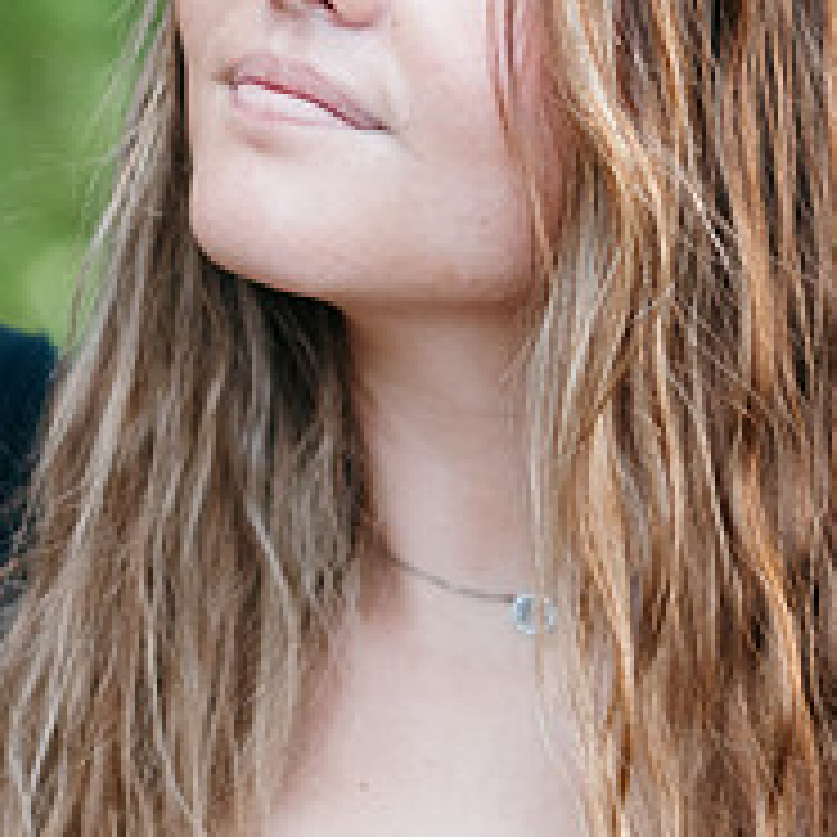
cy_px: 16
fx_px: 5334
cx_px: 440
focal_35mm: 195
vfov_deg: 8.9
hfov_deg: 9.0
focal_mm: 58
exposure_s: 1/1250
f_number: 1.8
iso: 2000
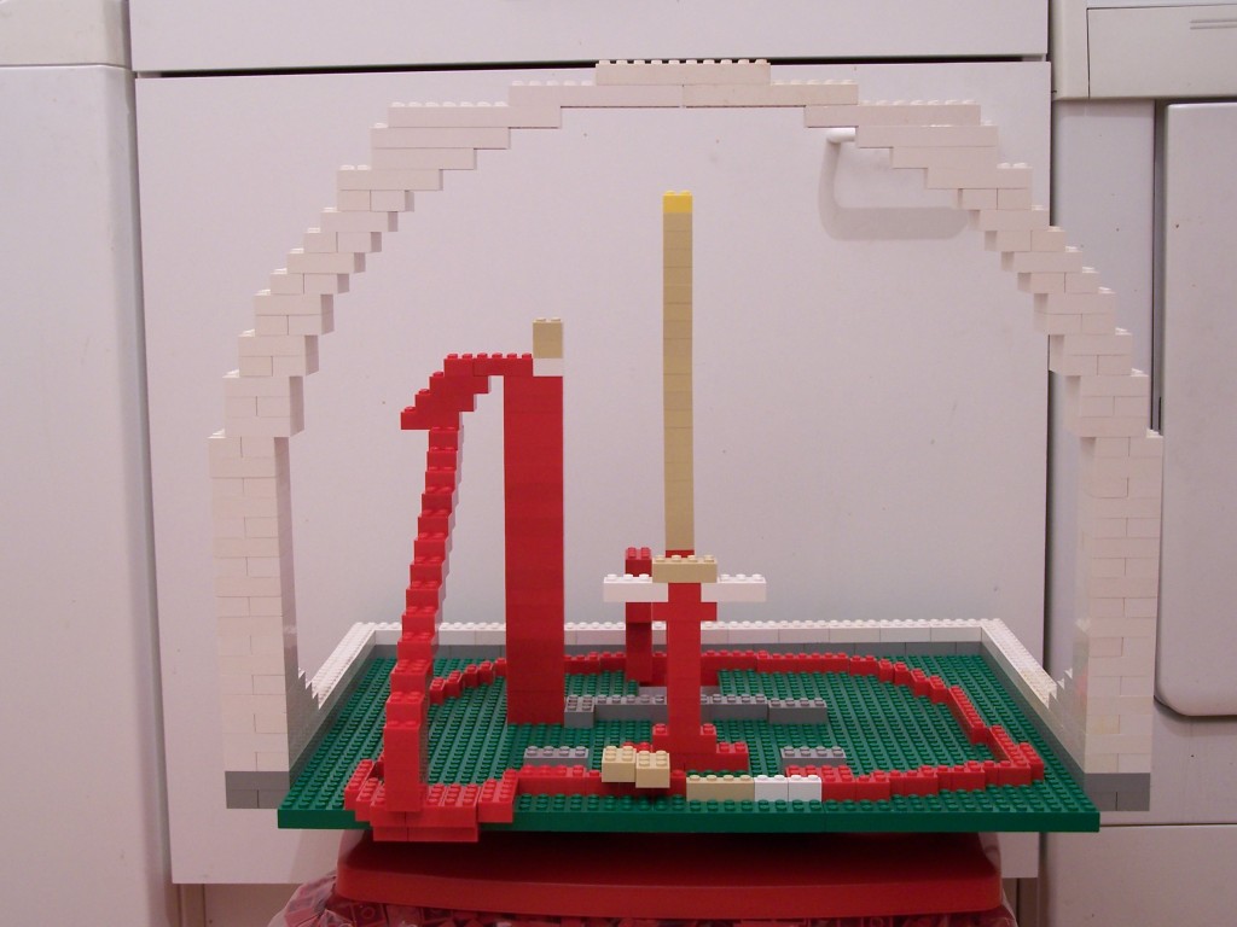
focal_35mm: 51
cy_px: 464
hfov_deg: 37.5
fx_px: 1822
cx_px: 618
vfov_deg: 28.6
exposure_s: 1/2
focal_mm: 8.5
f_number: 3
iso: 80
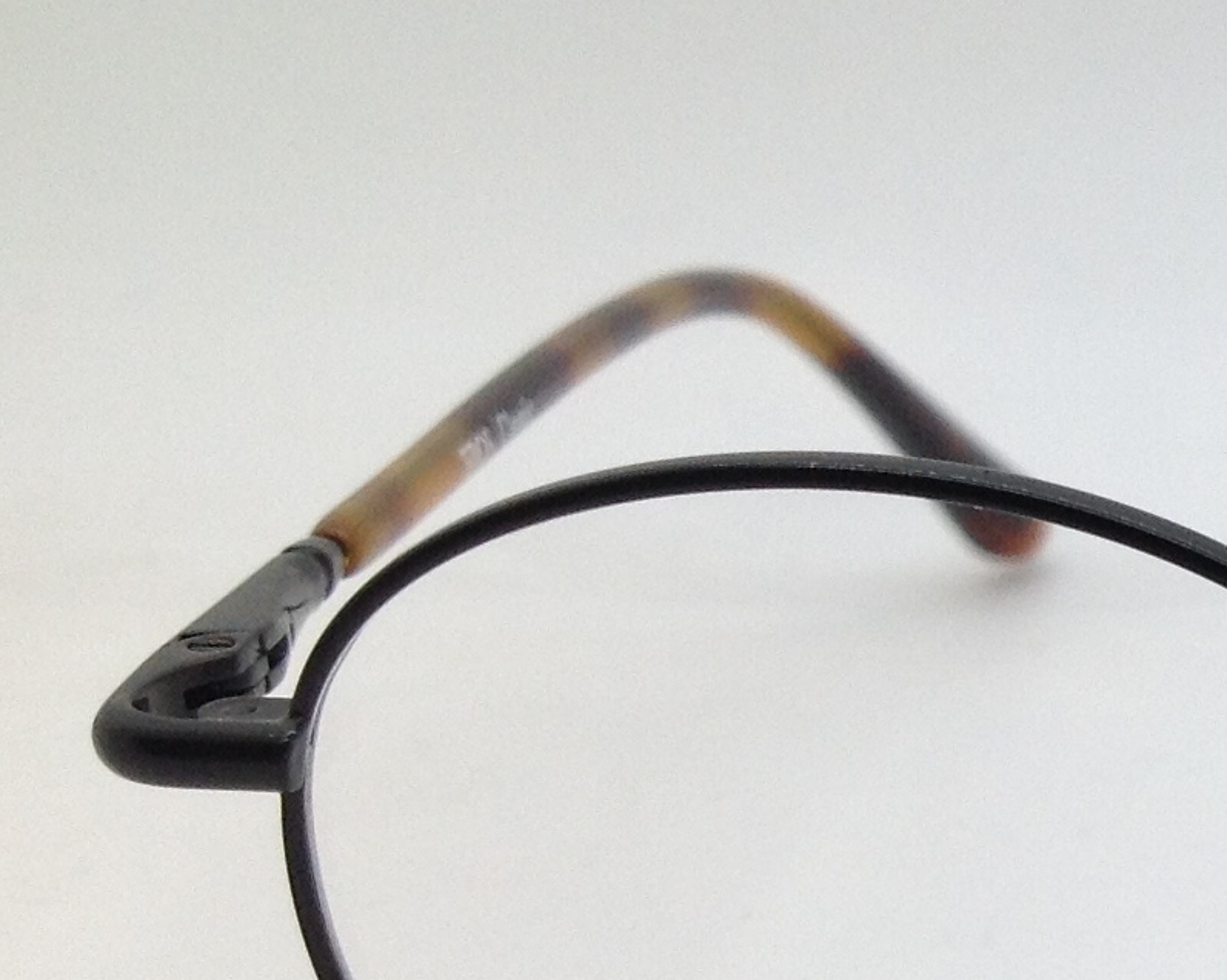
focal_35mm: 111
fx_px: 4029
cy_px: 1103
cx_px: 1847
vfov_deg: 13.6
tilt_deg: -23.1
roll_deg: -1.4
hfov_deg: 15.9
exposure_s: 1/120
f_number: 2.4
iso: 50
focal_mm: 4.28
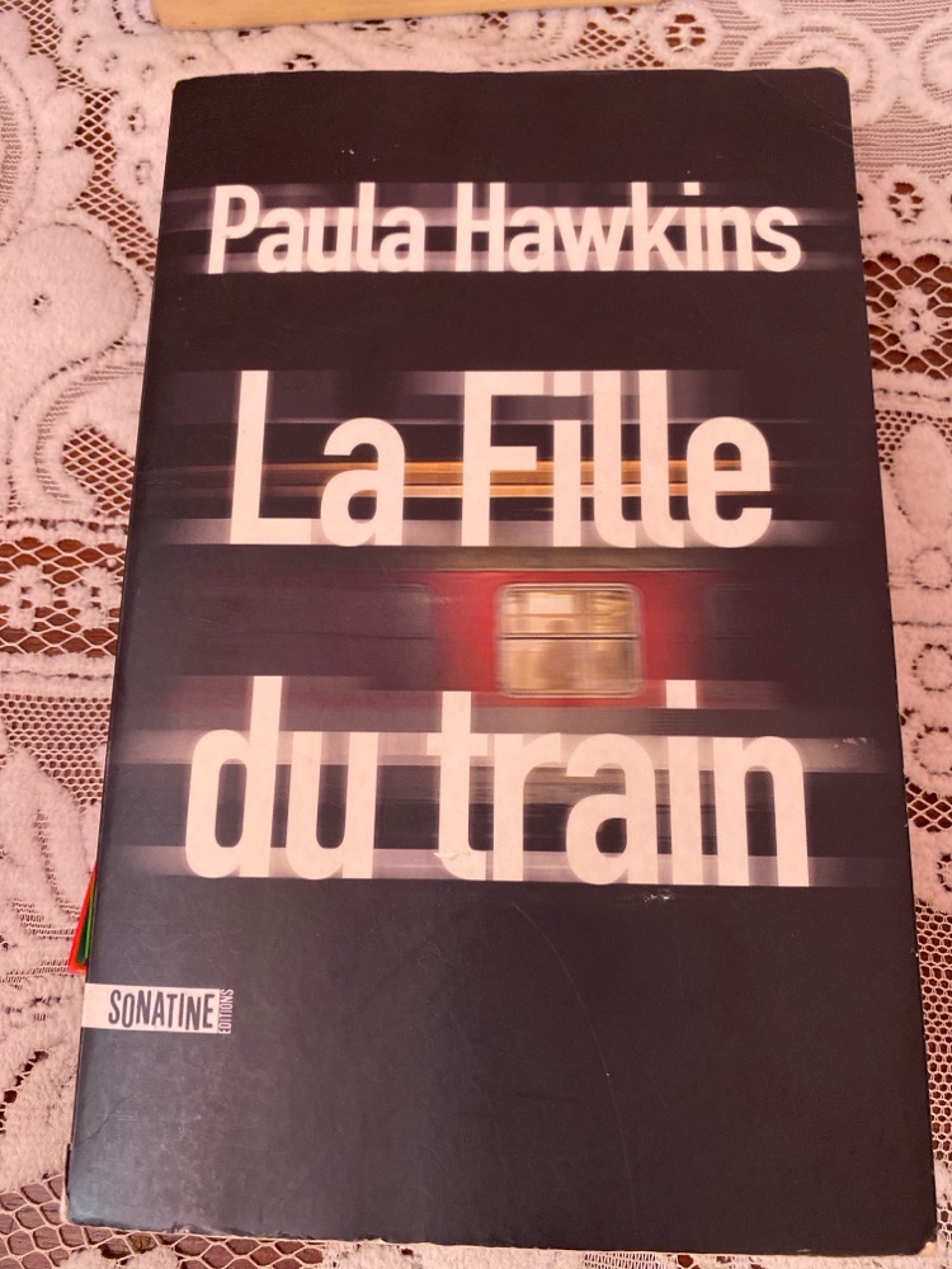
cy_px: 634
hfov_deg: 53.1
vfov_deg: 67.3
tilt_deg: -76.4
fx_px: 953
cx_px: 476
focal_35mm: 26
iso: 320
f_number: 1.8
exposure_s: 1/60
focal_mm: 4.25
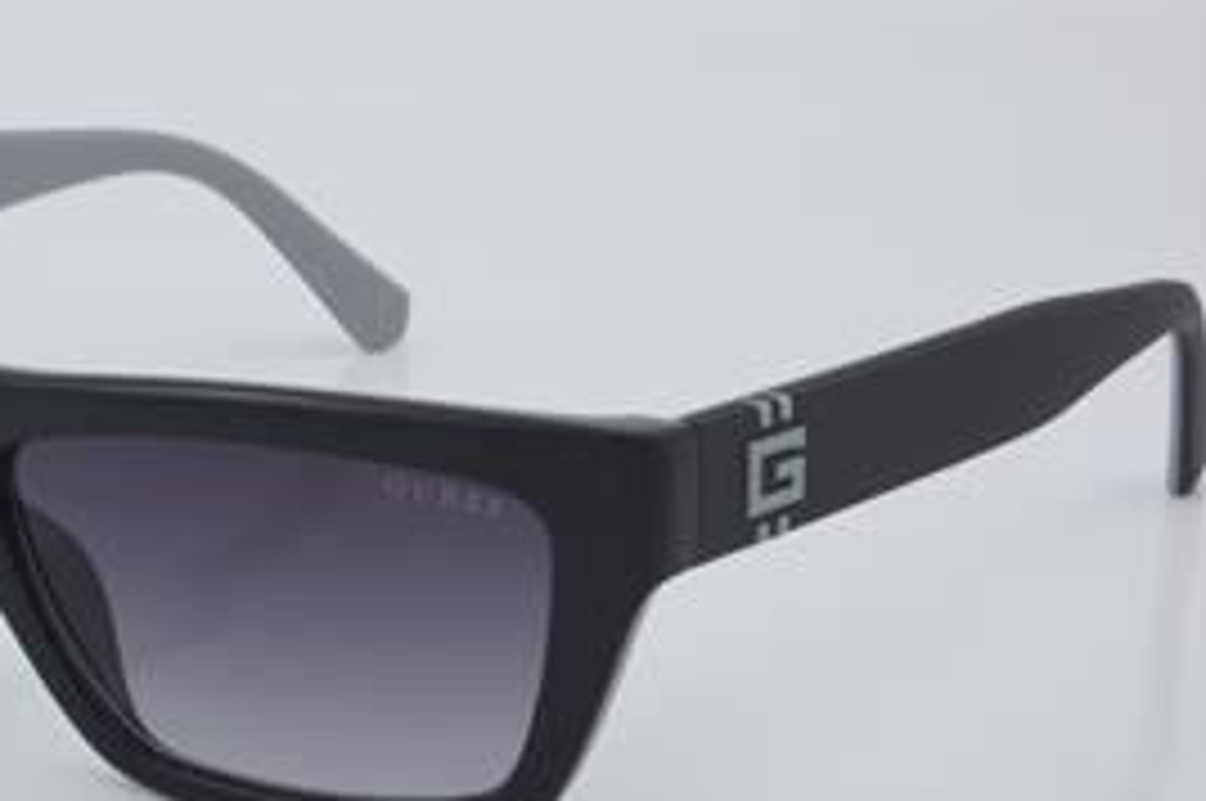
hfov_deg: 18.2
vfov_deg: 12.2
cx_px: 338
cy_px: 522
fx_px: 3747
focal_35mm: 112
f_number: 32
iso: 100
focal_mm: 50
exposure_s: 1/4
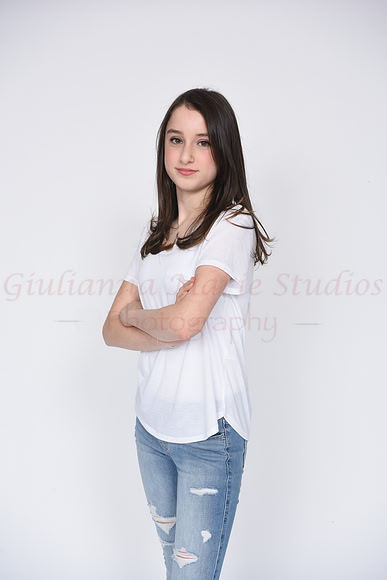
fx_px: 886
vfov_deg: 36.2
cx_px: 194
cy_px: 290
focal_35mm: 55
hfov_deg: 24.6
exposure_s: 1/125
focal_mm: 55
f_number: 8
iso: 160
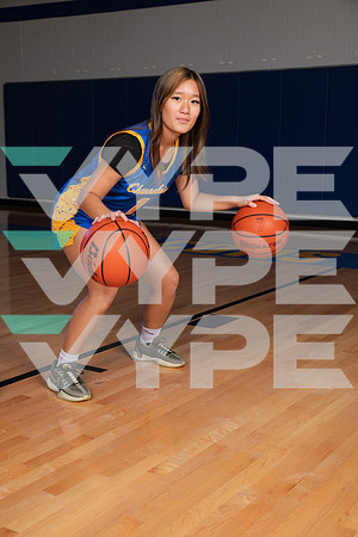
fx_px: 776
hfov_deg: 26.0
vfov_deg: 38.2
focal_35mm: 52
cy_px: 268
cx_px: 179
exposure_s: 1/320
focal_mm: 52
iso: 500
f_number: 7.1
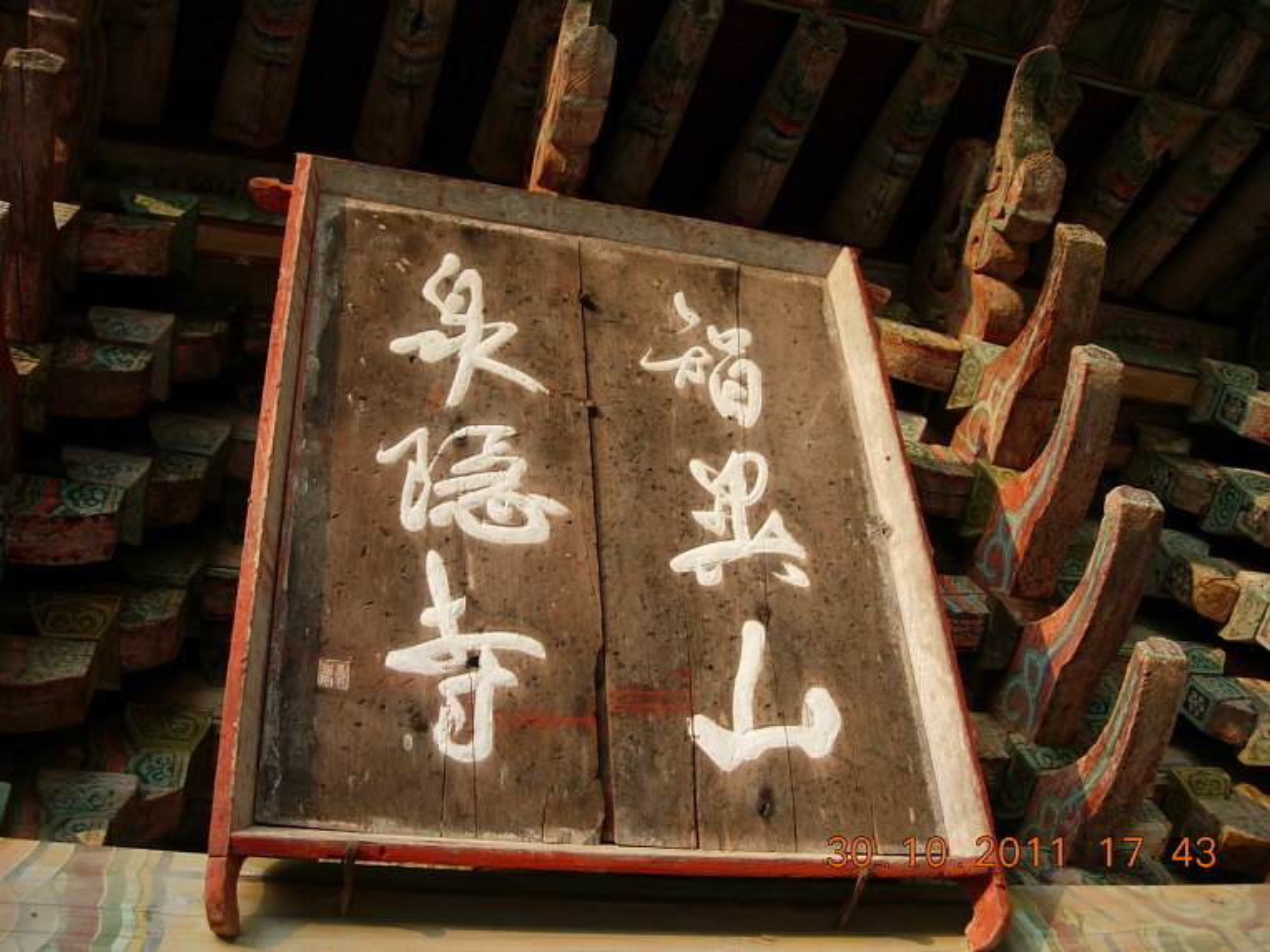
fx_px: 1394
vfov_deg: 37.7
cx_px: 635
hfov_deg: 49.0
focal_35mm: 38
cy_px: 476
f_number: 2.8
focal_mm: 7.8
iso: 64
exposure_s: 1/128
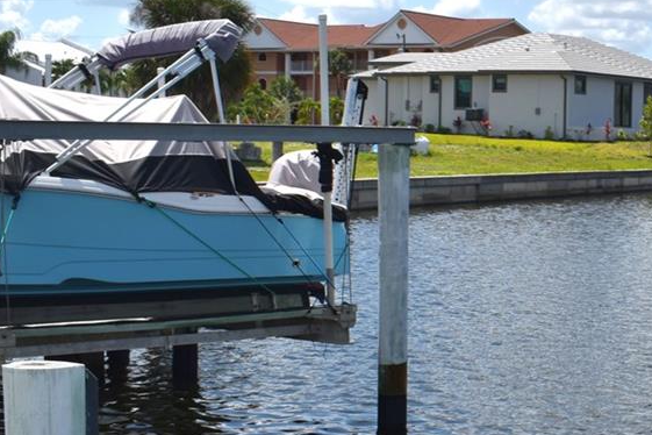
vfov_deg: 17.7
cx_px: 740
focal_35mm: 77
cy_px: 262
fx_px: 1394
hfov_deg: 24.3
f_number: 11
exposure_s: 1/200
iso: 100
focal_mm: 18
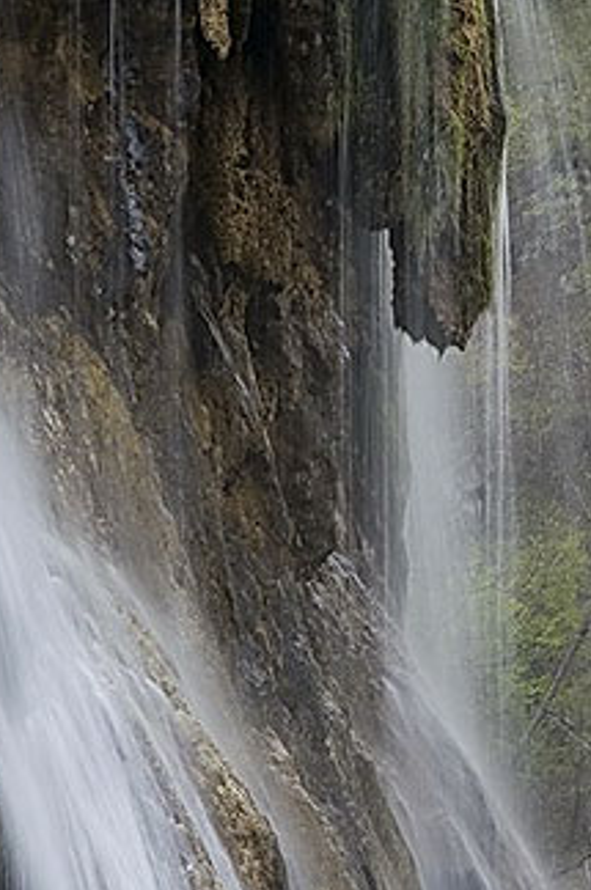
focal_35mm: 163
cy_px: 471
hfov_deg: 8.4
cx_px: 319
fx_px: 4026
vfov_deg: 12.6
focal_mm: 60
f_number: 16
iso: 100
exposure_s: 1/8
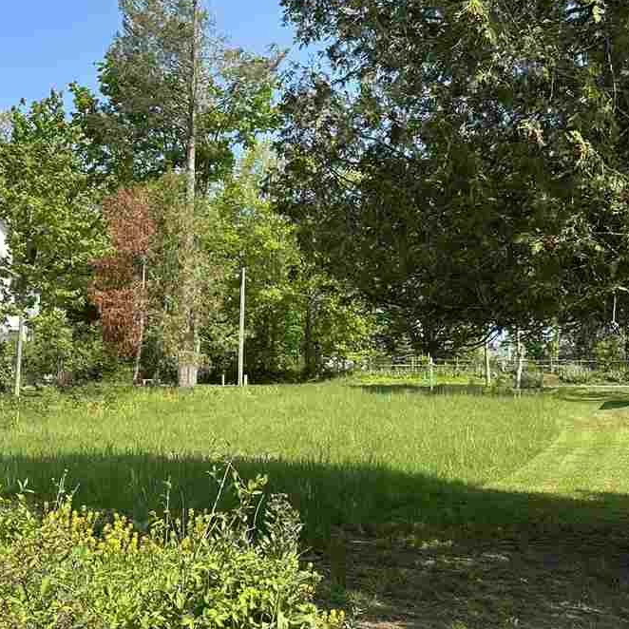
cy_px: 280
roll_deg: -1.6
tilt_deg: +8.9
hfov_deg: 40.5
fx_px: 843
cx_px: 224
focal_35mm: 41
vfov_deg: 40.9
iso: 80
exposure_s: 1/2299
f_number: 1.78
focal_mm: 6.86
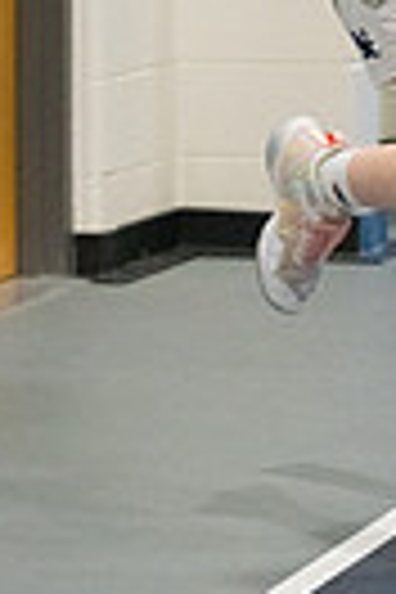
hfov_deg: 5.8
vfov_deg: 8.5
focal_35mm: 238
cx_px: 324
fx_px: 3927
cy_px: -189
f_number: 4.5
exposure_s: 1/1600
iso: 6400
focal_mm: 70
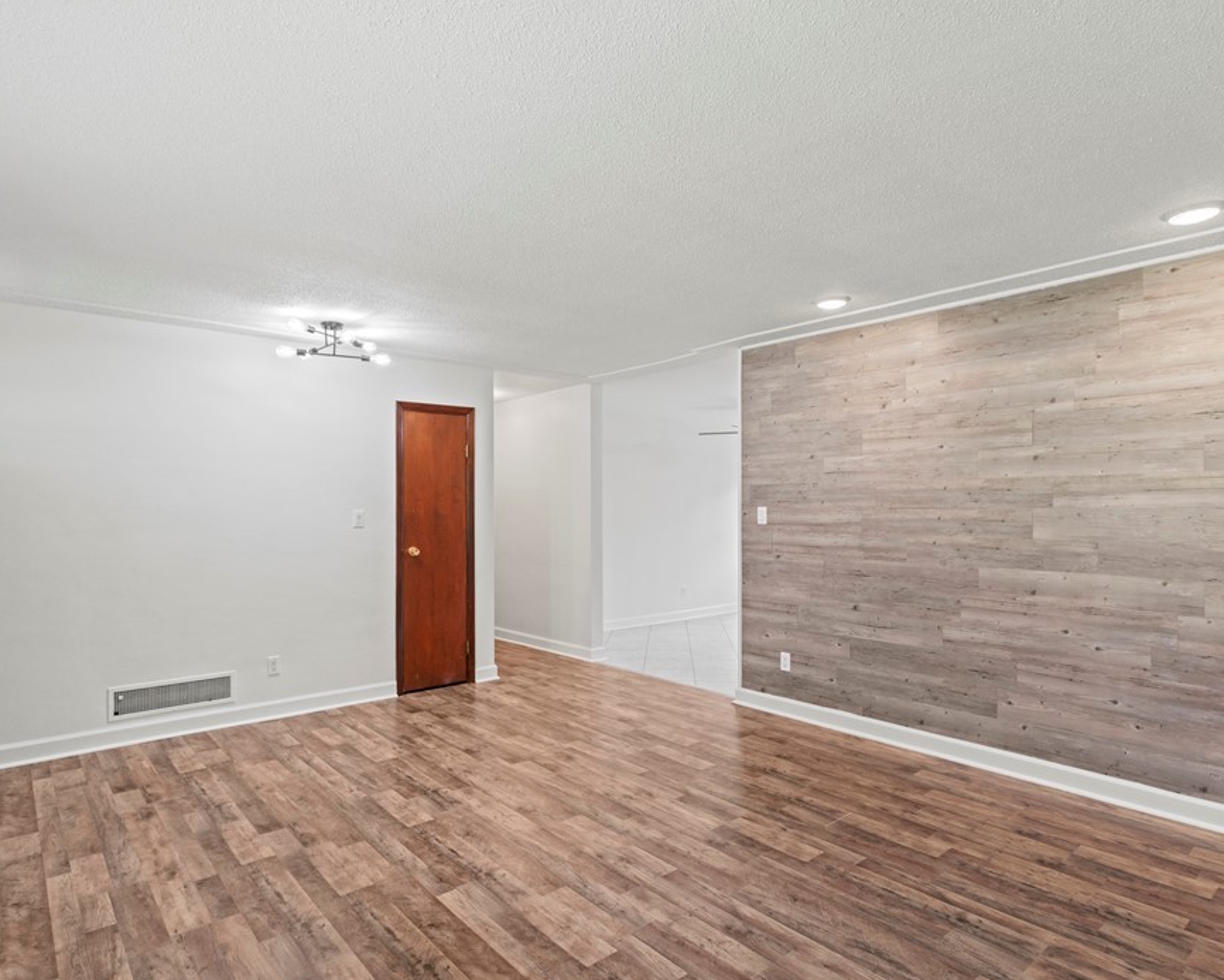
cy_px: 494
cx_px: 615
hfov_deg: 80.4
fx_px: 725
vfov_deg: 68.1
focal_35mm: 20
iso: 400
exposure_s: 1/1.67
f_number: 10
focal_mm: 17
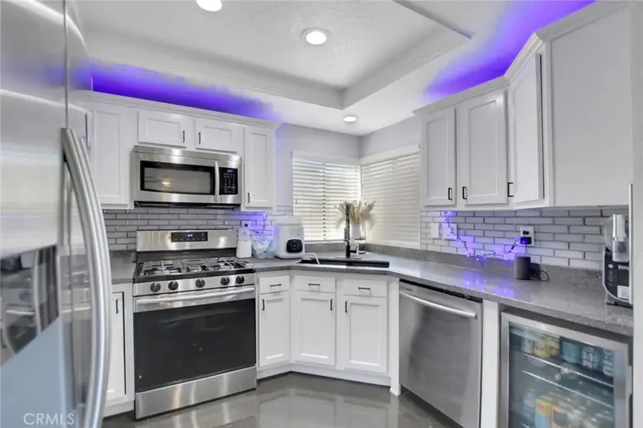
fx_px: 268
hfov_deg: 100.4
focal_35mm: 15
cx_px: 322
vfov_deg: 77.3
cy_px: 214
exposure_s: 1/100
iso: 1250
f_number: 5
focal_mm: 10
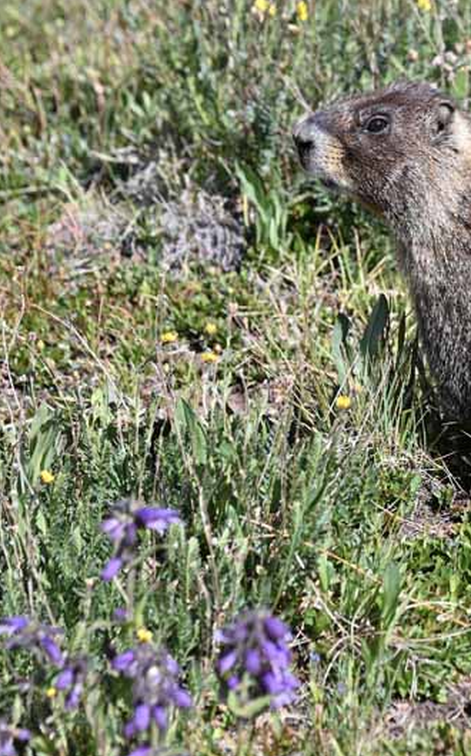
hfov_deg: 7.0
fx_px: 3805
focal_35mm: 185
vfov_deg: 11.3
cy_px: 378
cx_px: 567
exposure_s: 1/400
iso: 64
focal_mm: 120
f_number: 6.3
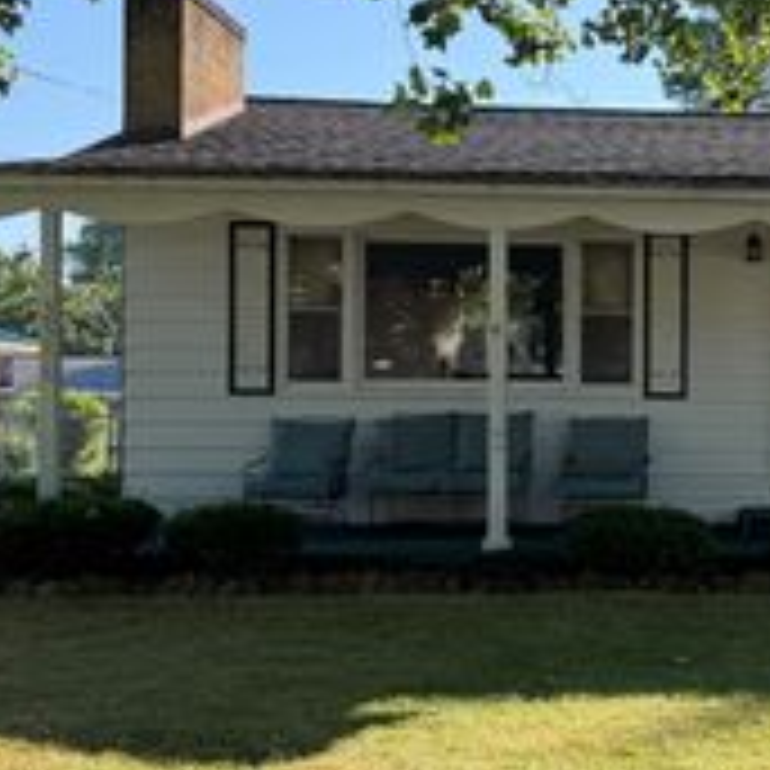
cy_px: 421
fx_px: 1560
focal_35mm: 62
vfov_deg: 27.7
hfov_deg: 25.9
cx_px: 815
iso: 100
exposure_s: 1/1046
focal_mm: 6.76
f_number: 1.78
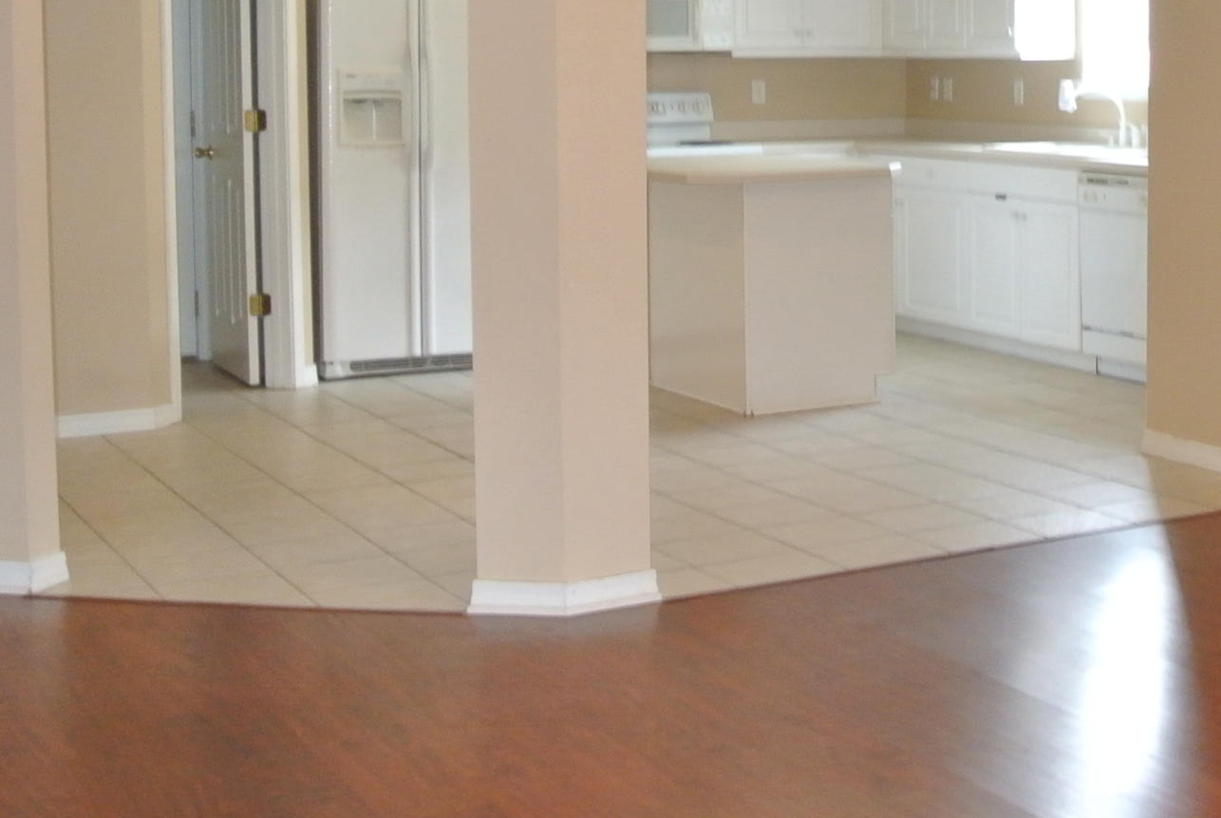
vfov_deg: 21.3
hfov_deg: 29.8
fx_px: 2139
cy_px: 116
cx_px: 1212
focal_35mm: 63
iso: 720
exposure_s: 1/60
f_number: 3.5
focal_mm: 10
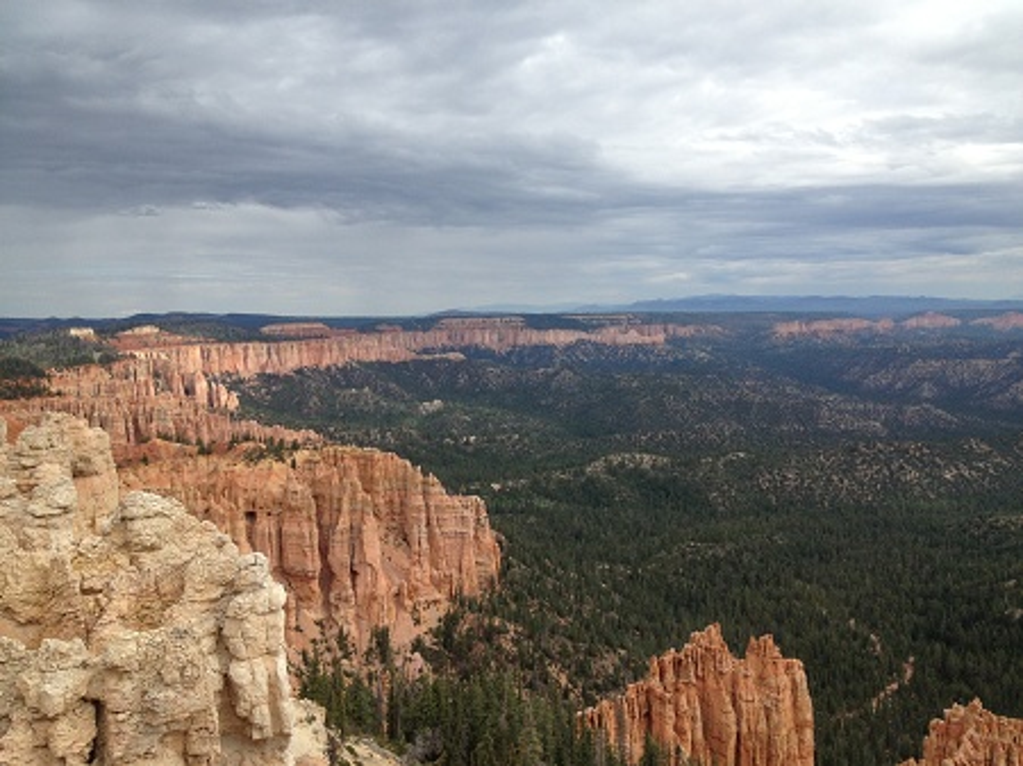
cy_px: 383
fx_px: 1034
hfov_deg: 52.7
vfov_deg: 40.7
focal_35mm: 35
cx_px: 512
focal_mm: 4.28
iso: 50
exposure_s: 1/1493
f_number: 2.4
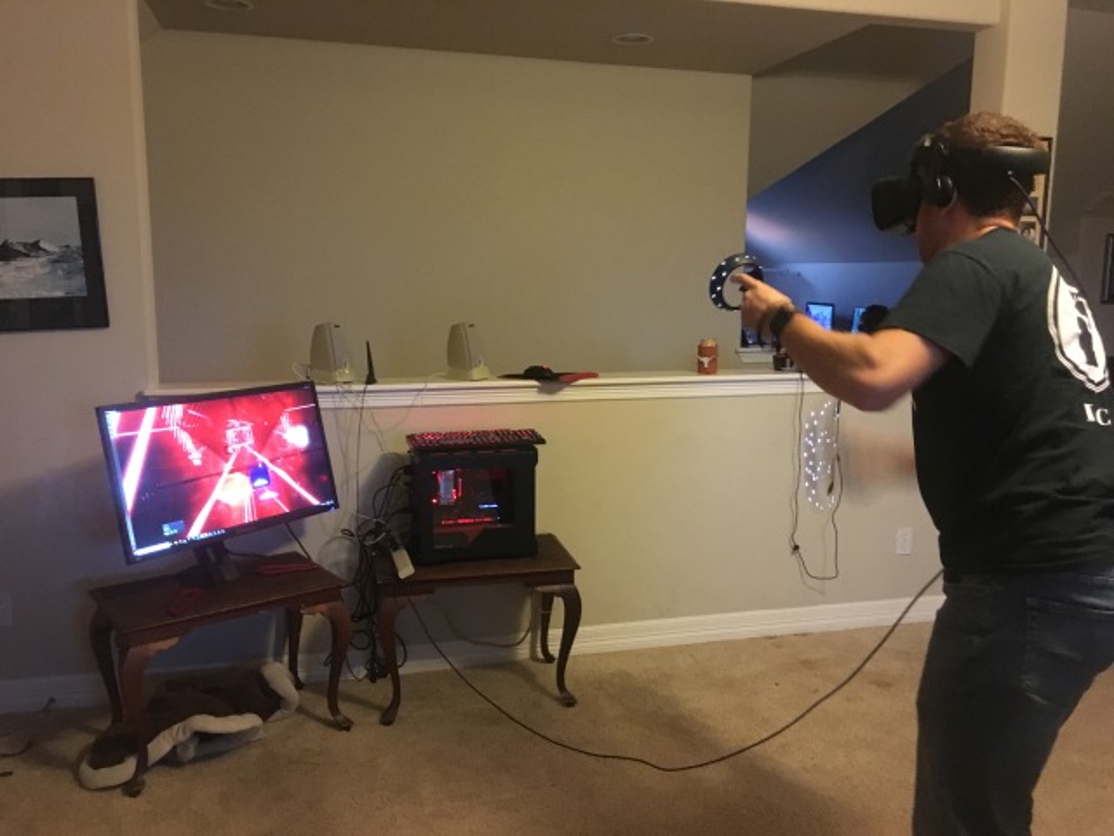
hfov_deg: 61.7
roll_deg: +0.1
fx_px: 933
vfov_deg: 48.2
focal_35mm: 29
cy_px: 418
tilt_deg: -8.7
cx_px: 557
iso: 320
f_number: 2.2
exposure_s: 1/15
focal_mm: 4.15
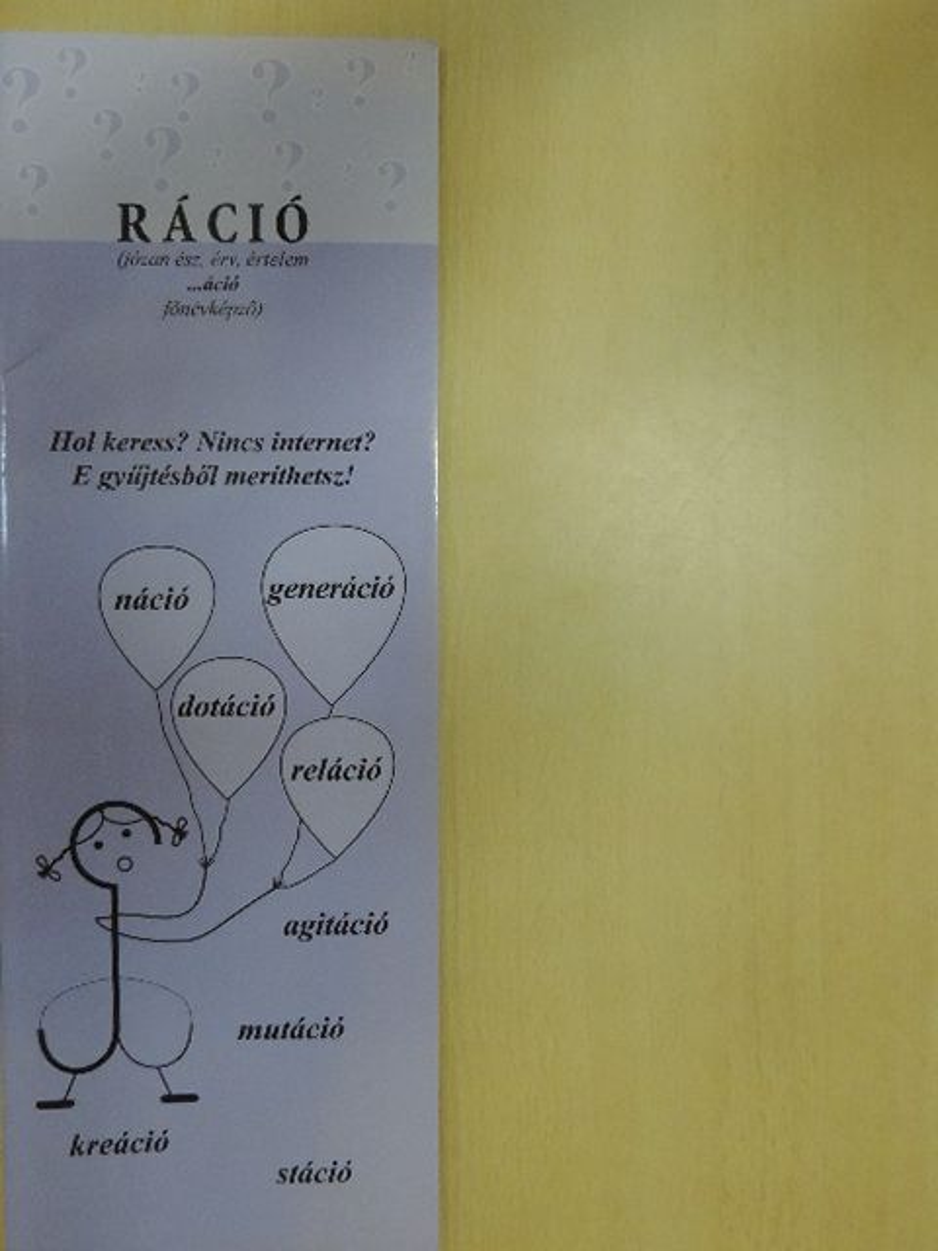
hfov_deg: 40.7
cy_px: 626
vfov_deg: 52.6
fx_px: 1265
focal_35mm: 35
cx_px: 469
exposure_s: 1/100
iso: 1000
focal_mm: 6.2
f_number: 3.3
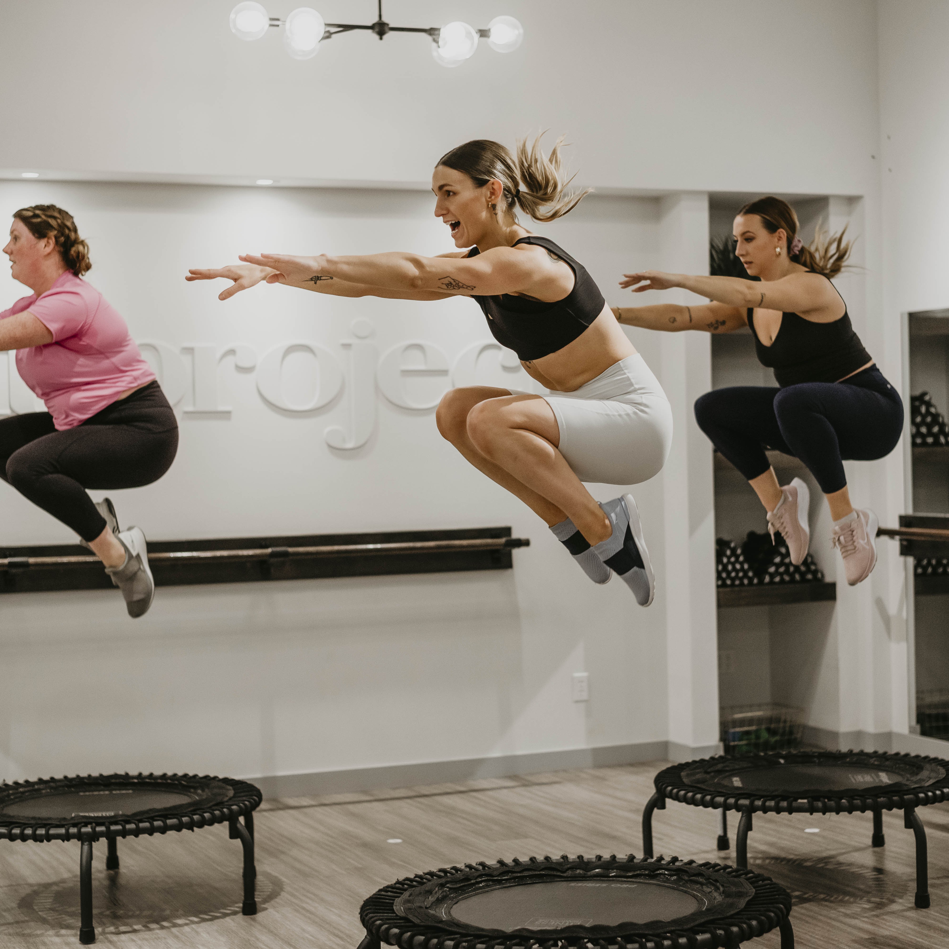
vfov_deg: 26.9
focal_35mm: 64
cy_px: 473
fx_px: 1985
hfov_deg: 26.9
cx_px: 508
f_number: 2.5
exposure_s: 1/400
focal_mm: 50
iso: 500
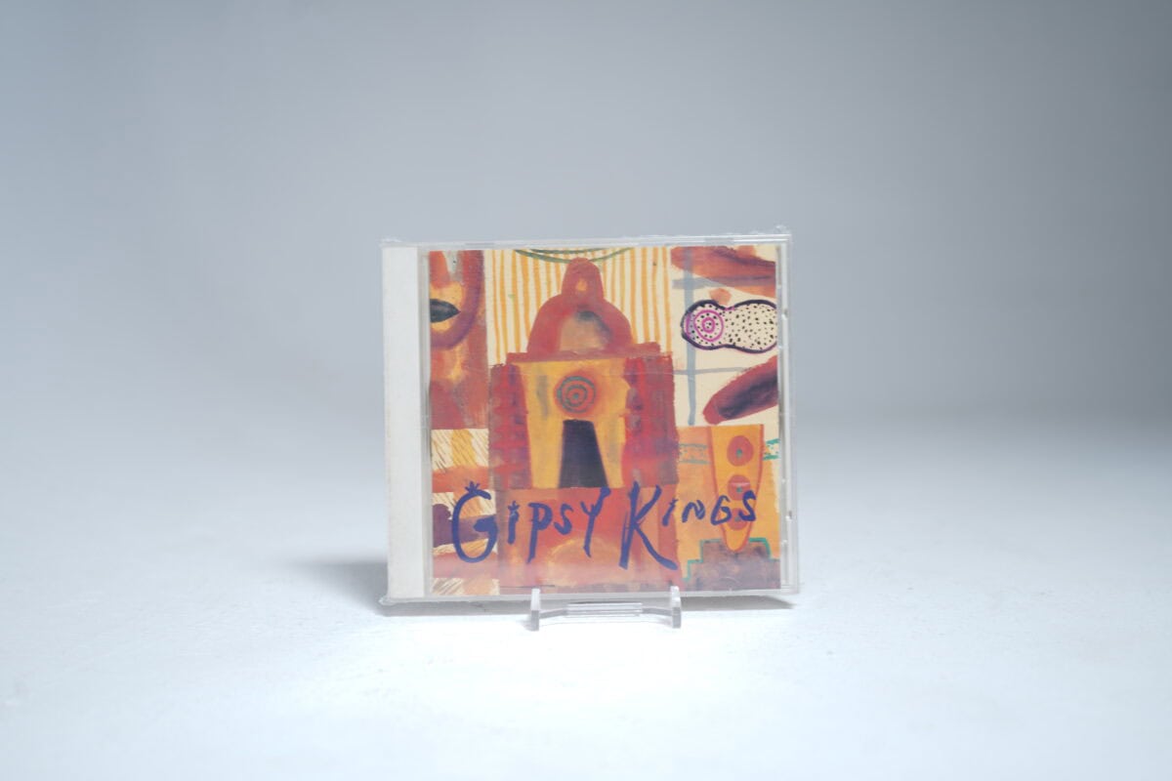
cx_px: 586
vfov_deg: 38.9
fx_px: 1107
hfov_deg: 55.8
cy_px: 390
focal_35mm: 34
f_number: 4
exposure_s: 1/5
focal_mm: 34
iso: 64
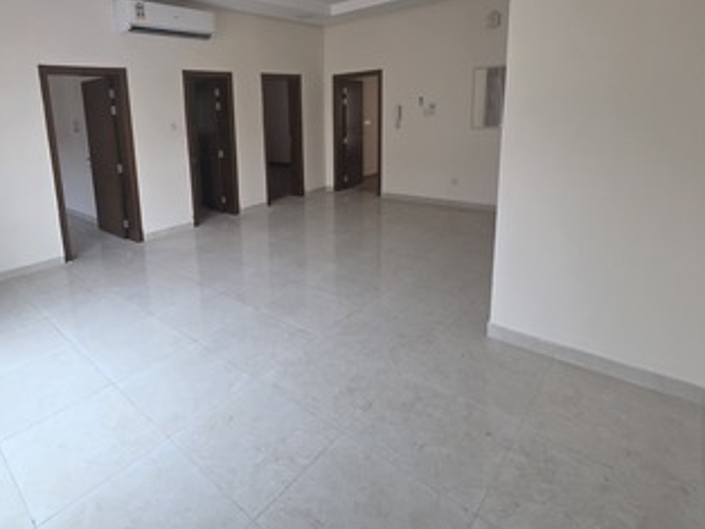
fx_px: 387
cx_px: 256
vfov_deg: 67.2
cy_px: 186
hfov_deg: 82.7
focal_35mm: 19
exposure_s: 1/100
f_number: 1.9
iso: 100
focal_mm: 2.2
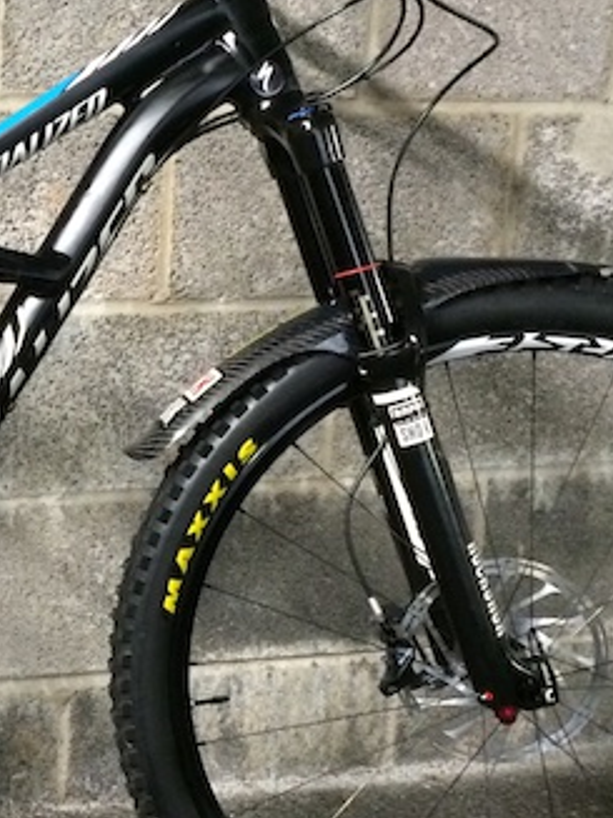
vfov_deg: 27.4
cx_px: -85
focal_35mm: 71
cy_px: 488
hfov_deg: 19.7
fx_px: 1678
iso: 320
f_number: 2.2
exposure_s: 1/15
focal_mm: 4.15
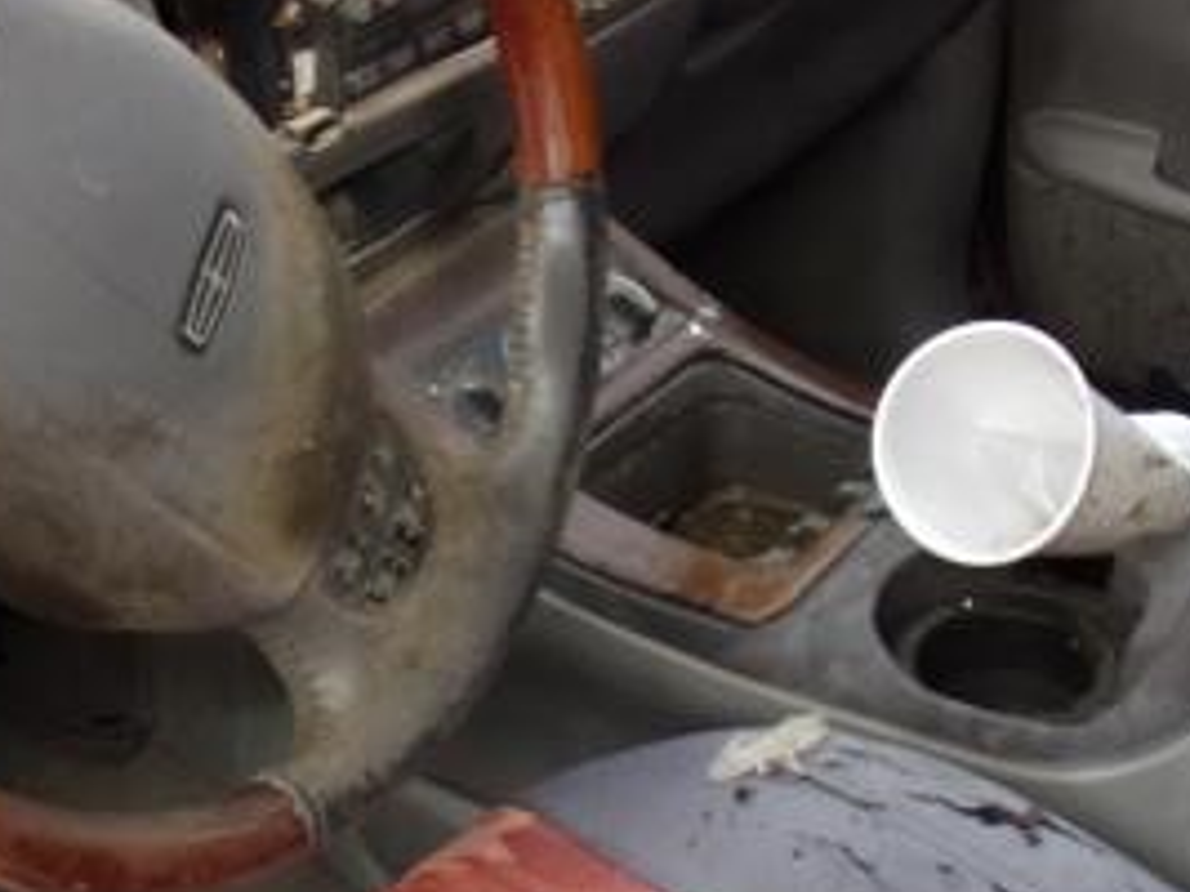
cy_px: 580
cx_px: 651
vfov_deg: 20.4
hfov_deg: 27.0
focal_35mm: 72
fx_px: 2474
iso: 80
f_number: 3.3
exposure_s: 1/100
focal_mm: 4.3
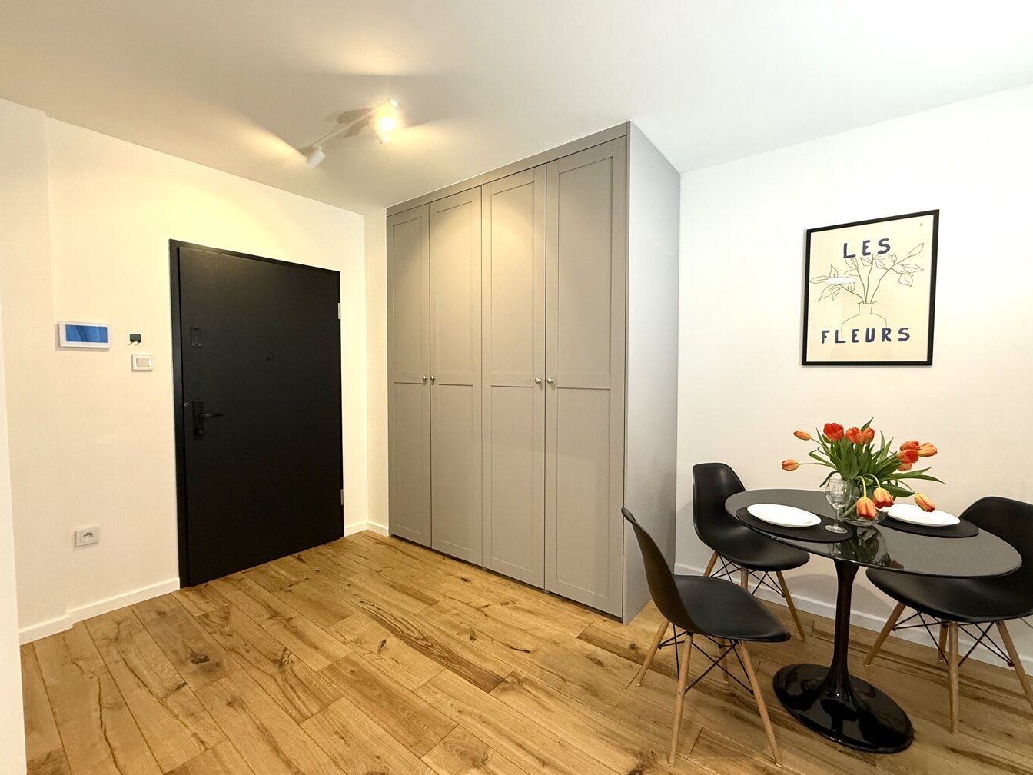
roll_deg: -0.5
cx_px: 536
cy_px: 389
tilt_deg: -2.0
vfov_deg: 81.7
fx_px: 448
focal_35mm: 15
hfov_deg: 98.1
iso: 250
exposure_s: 1/50
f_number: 2.2
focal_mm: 2.22
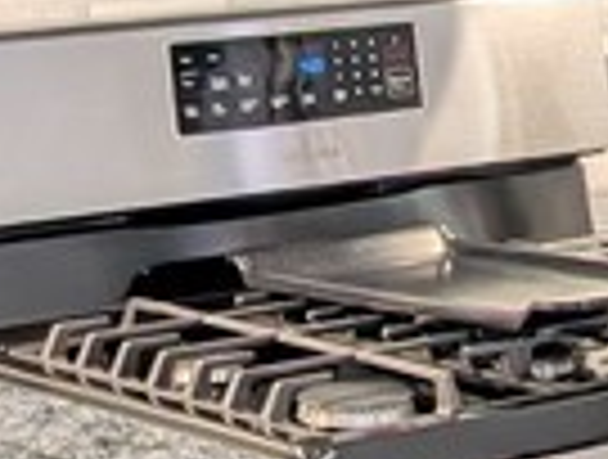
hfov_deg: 10.7
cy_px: -342
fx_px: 3188
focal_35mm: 181
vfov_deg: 8.0
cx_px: 781
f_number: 1.68
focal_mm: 6.9
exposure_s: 1/120
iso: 61
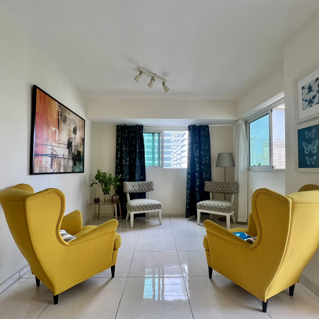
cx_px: 160
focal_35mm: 16
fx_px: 167
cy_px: 165
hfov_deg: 87.4
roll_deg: -1.2
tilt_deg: +0.8
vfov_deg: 87.4
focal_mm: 1.57
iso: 125
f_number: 1.8
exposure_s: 1/120
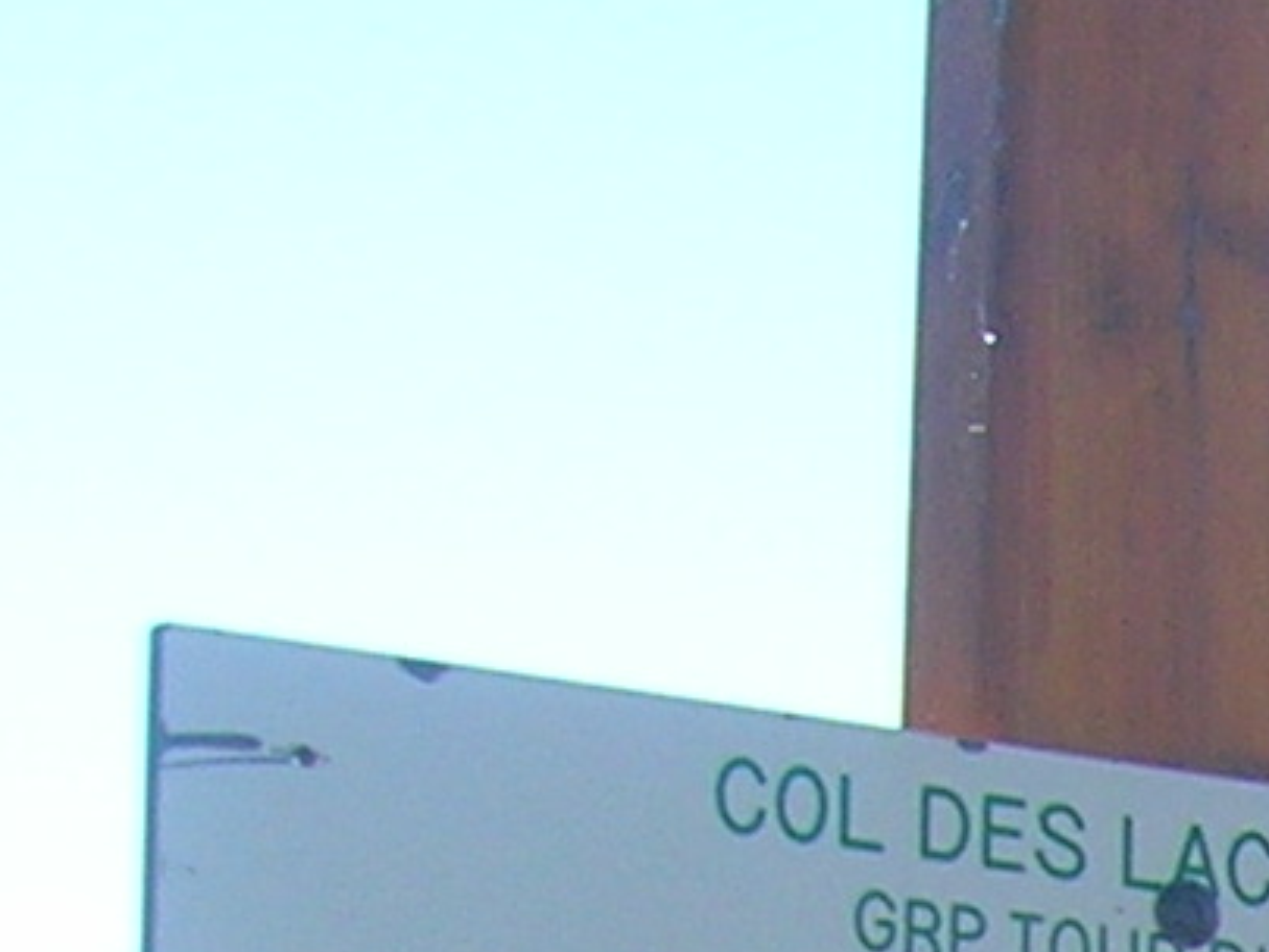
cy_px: 2759
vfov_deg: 6.2
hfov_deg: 8.1
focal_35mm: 224
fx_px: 8214
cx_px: 3124
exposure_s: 1/184
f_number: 4.9
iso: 50
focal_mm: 5.8
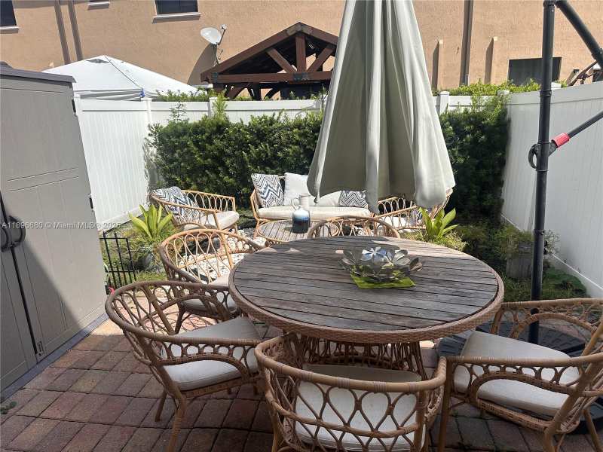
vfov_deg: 56.8
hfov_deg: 71.6
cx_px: 302
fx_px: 418
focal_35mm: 24
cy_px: 226
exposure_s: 1/4184
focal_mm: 6.86
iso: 80
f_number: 1.78
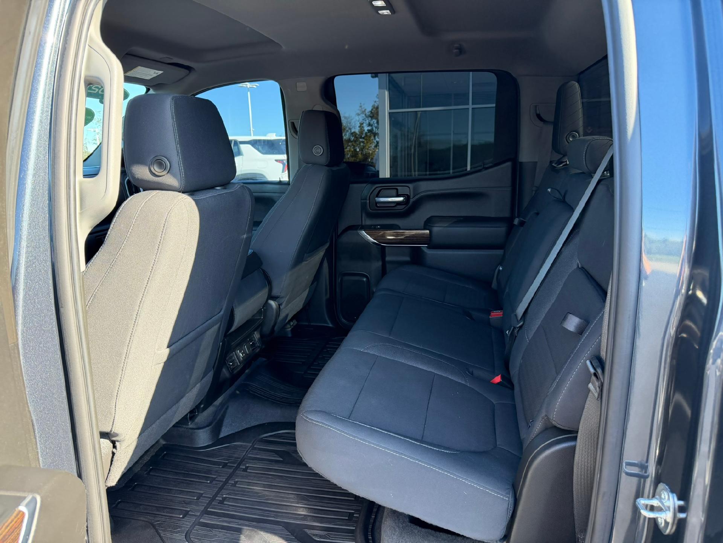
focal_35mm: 24
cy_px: 272
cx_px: 362
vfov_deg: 56.8
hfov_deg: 71.6
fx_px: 501
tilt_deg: -9.6
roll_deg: +2.4
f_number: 1.78
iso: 160
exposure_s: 1/220
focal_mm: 6.76
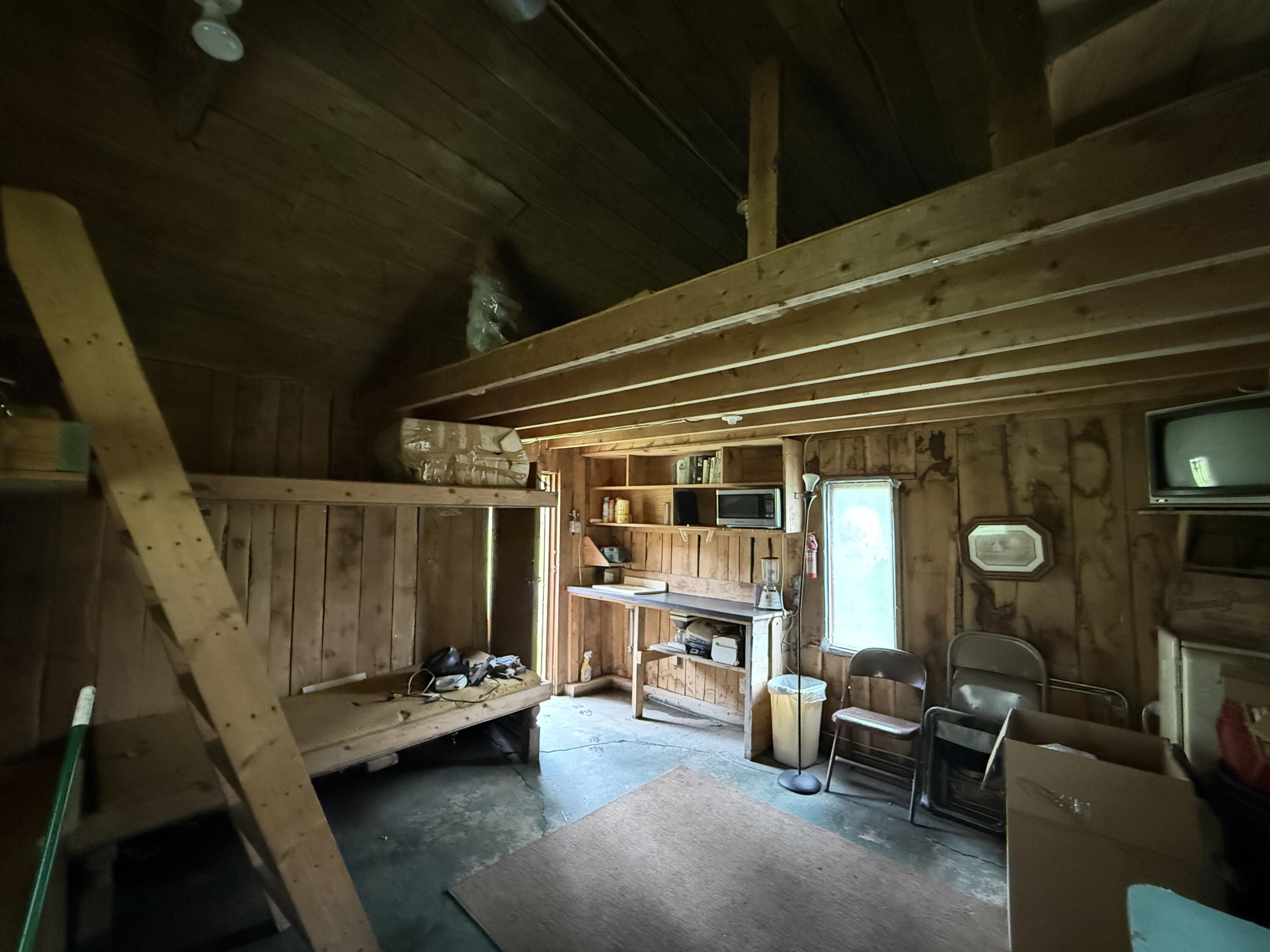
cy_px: 476
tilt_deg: +4.4
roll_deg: -0.2
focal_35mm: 14
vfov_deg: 85.7
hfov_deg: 102.1
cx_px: 635
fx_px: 514
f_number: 2.2
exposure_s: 1/46
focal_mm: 2.22
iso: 1600
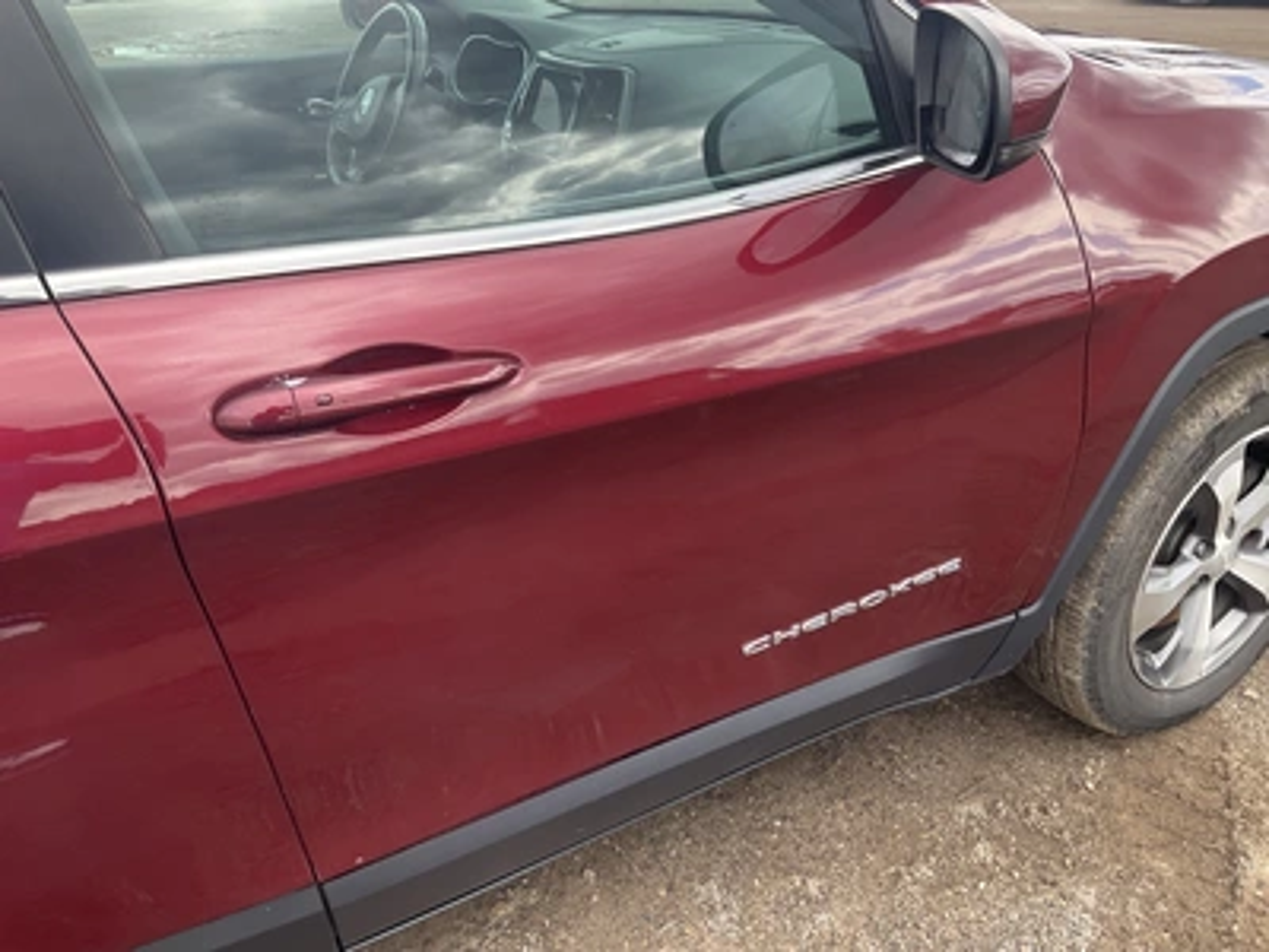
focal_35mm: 29
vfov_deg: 48.2
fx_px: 1063
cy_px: 476
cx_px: 634
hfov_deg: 61.7
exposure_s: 1/165
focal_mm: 3
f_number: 1.8
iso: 20
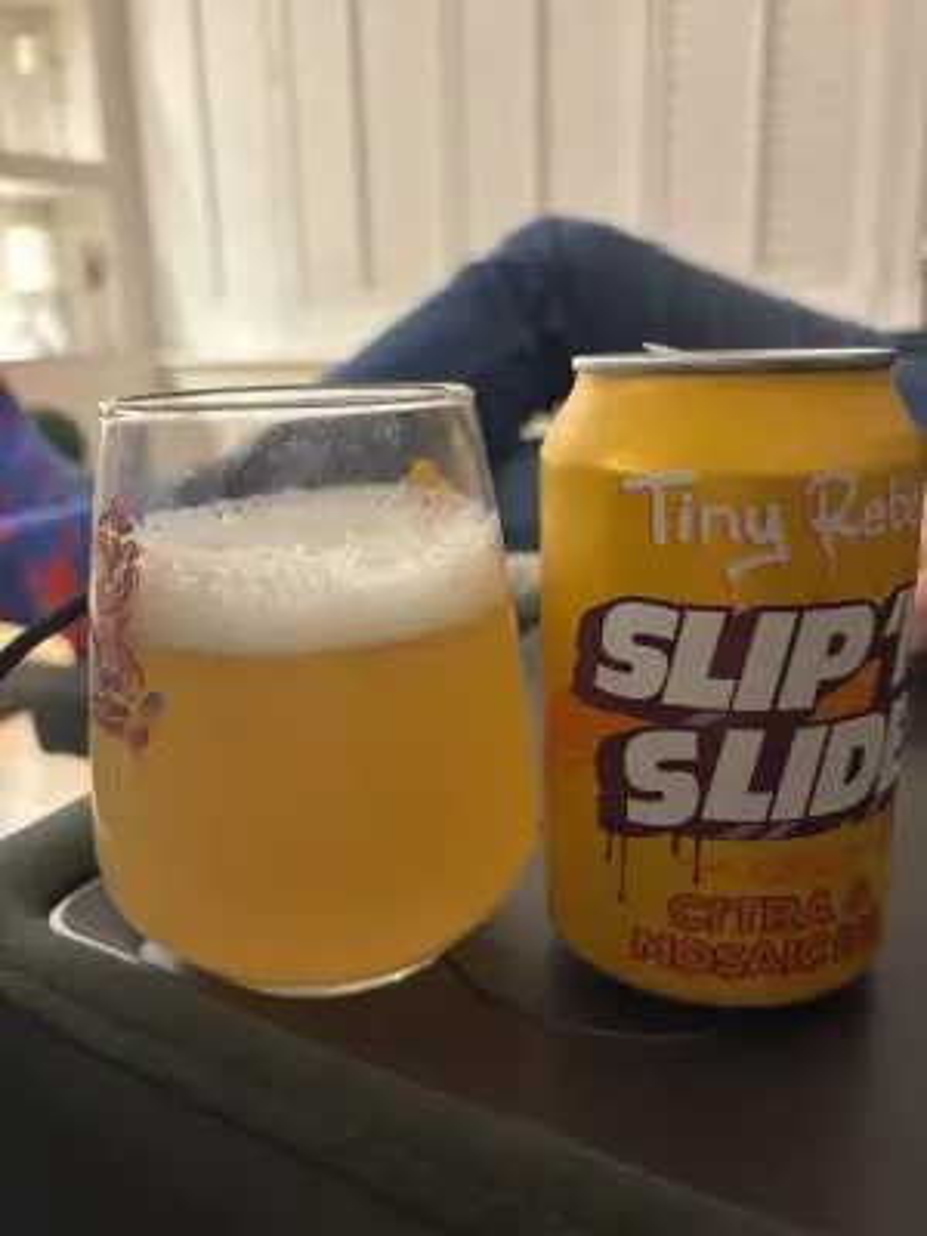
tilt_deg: -15.9
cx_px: 464
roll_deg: +0.3
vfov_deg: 67.3
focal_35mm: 26
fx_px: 928
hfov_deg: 53.1
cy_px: 618
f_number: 1.6
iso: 500
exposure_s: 1/50
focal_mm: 5.96
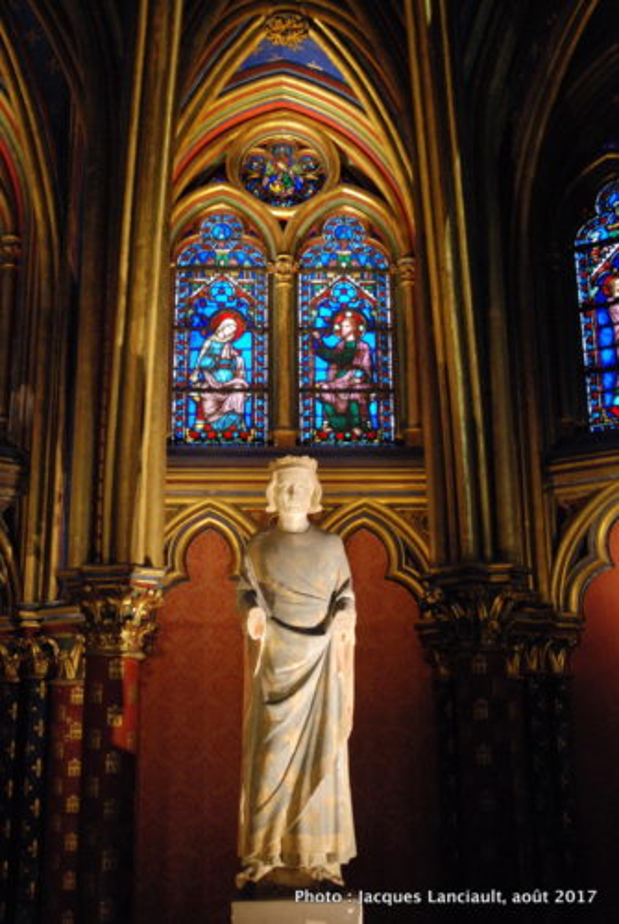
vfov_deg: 47.9
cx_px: 310
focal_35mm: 40
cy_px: 462
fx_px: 1041
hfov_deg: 33.1
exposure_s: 1/30
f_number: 3.8
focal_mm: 27
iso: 1600
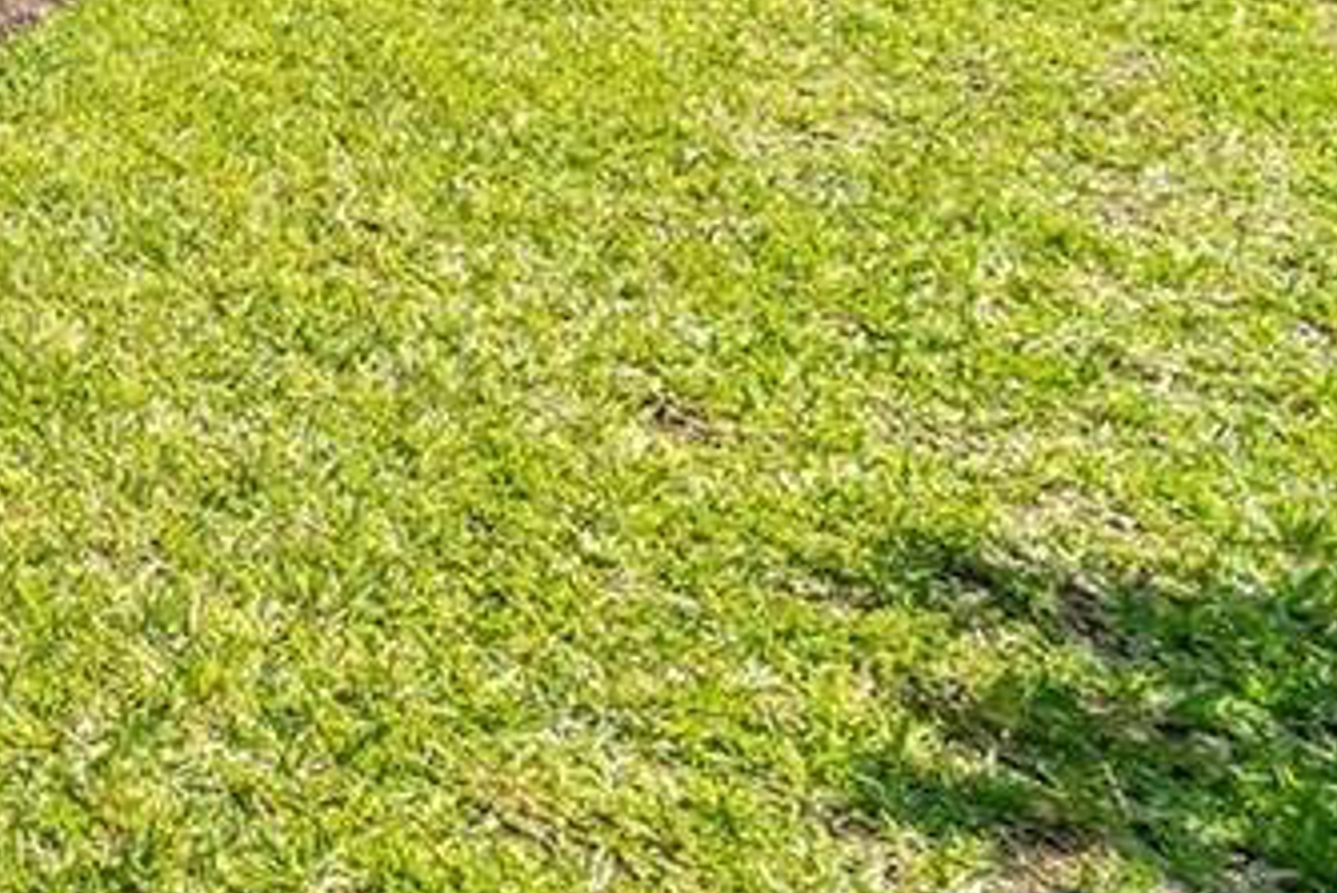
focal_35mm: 67
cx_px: -1777
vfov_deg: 16.3
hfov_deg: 15.8
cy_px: -821
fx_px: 2489
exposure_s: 1/250
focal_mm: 14
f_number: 9
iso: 250
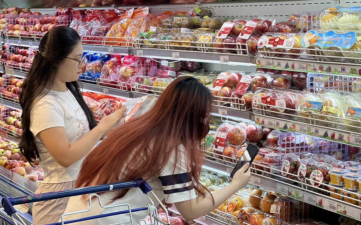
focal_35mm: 82
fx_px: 807
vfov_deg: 15.9
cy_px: 96
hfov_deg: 25.2
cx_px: 181
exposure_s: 1/100
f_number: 2.8
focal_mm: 9
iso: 160
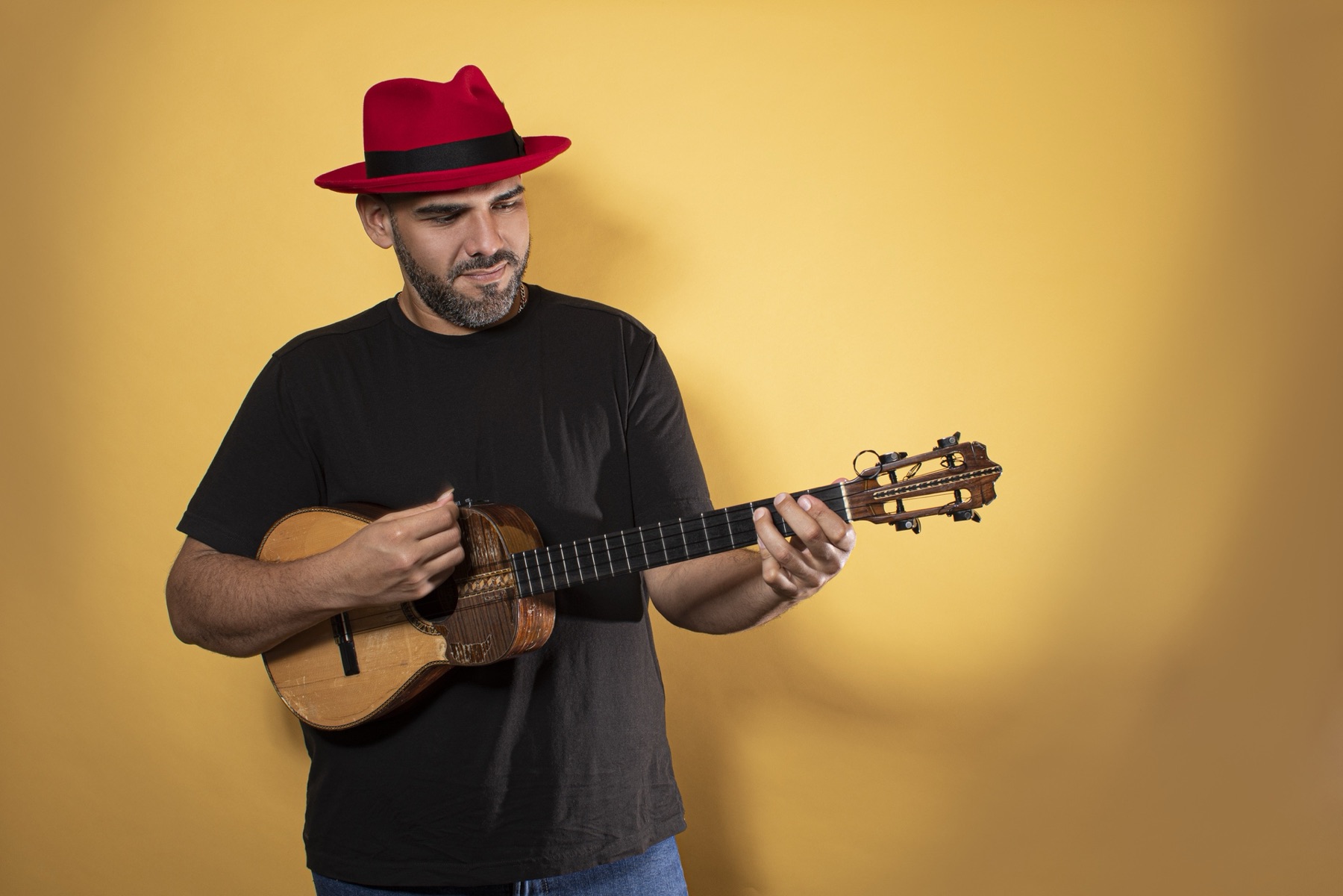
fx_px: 1567
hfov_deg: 46.4
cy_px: 448
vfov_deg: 31.9
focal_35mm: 42
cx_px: 672
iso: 100
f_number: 8
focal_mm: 28
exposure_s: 1/60
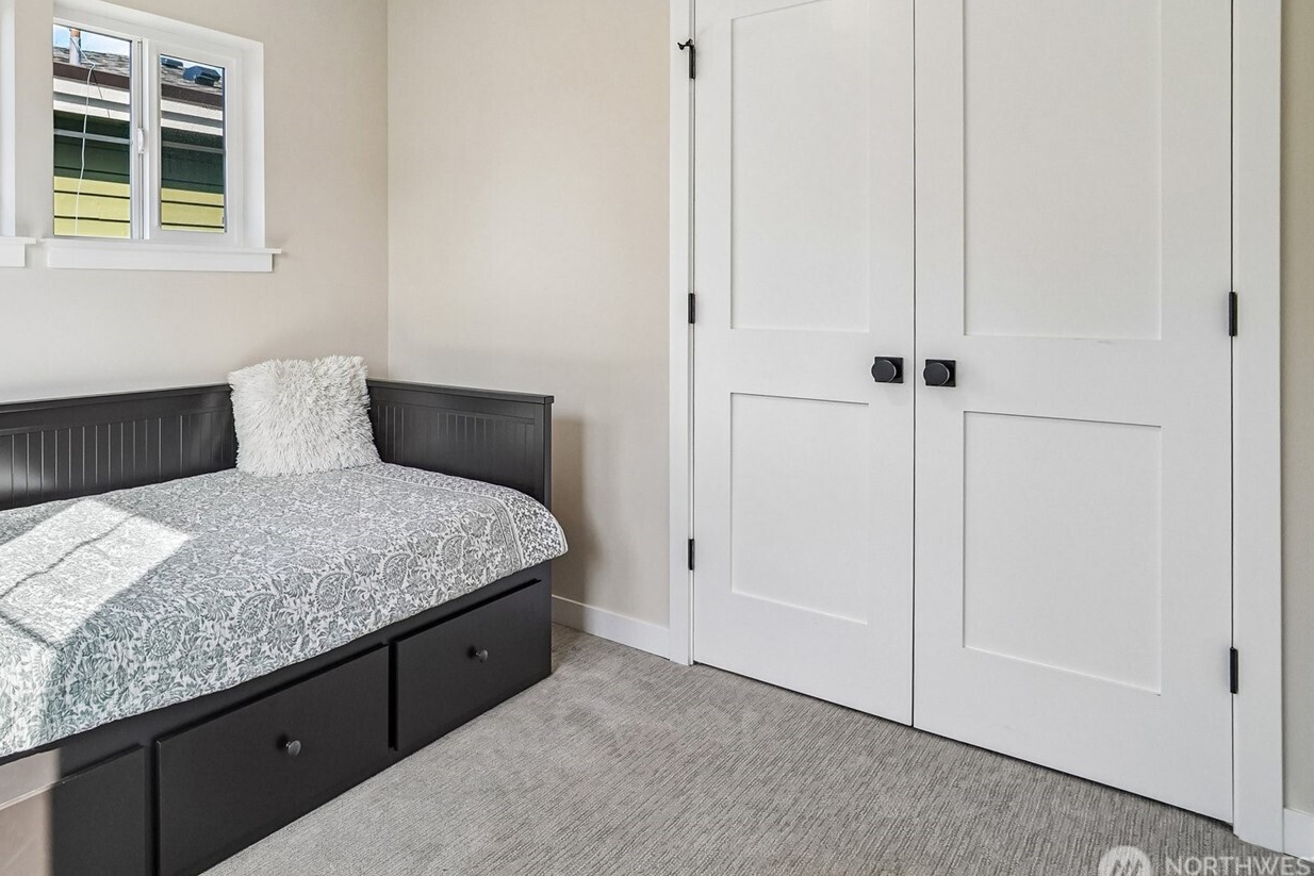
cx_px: 454
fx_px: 803
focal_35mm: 22
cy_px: 311
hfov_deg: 76.4
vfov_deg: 56.3
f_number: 8
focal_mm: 16
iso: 1600
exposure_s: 1/250
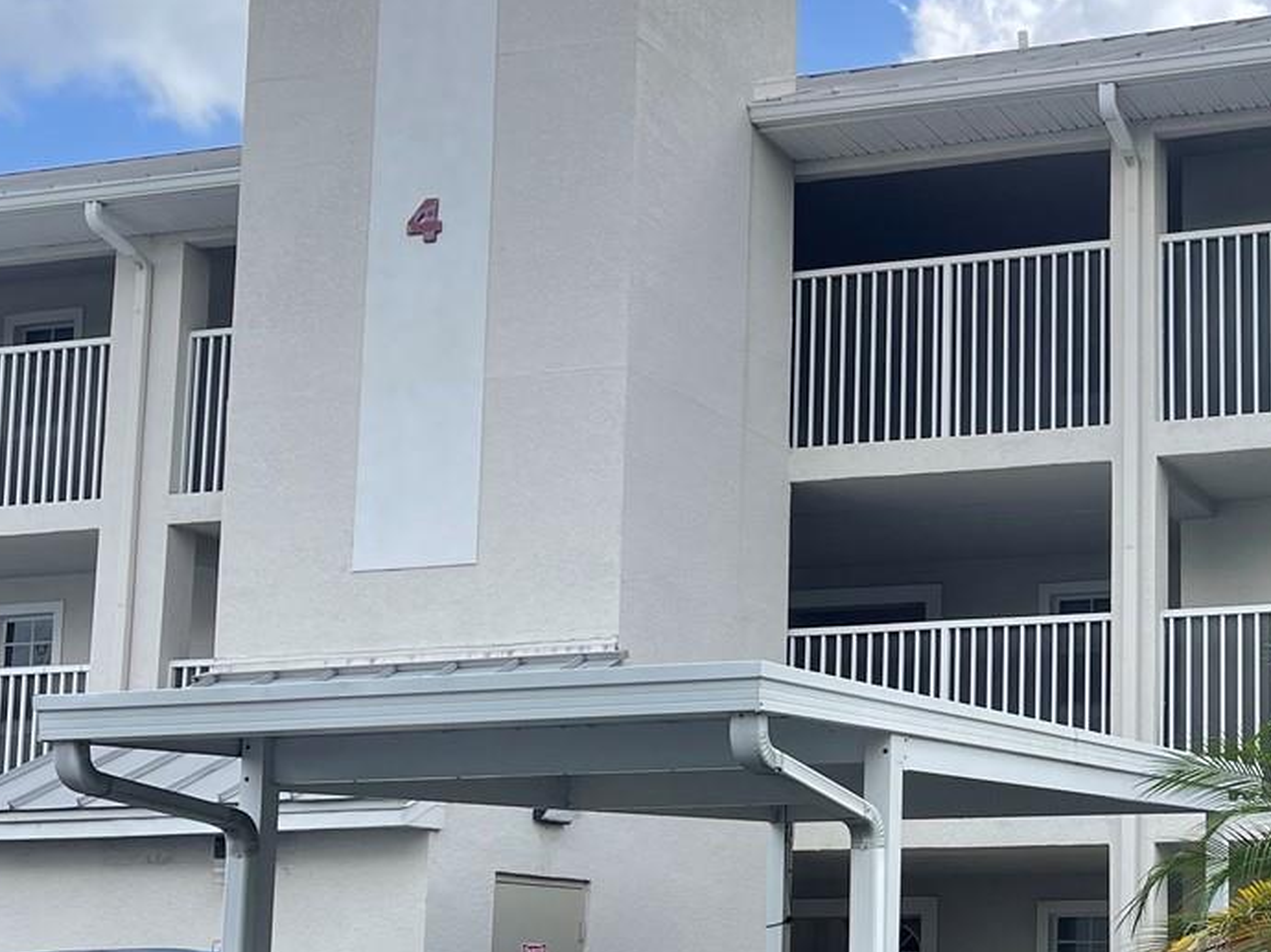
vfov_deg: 24.9
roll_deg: -0.6
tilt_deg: +7.7
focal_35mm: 58
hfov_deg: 31.3
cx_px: 1208
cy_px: 716
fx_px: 2129
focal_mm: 5.1
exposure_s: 1/1387
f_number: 1.6
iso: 32
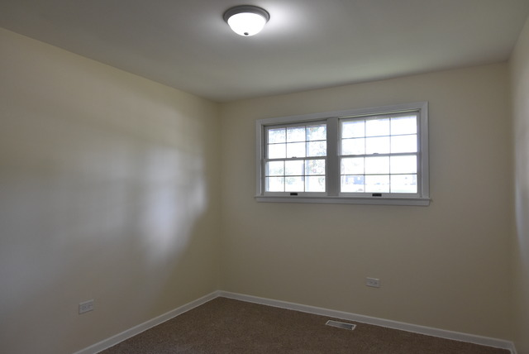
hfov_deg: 77.3
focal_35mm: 22
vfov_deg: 56.3
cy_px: 177
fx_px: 331
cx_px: 264
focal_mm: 15
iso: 800
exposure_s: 1/125
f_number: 5.6
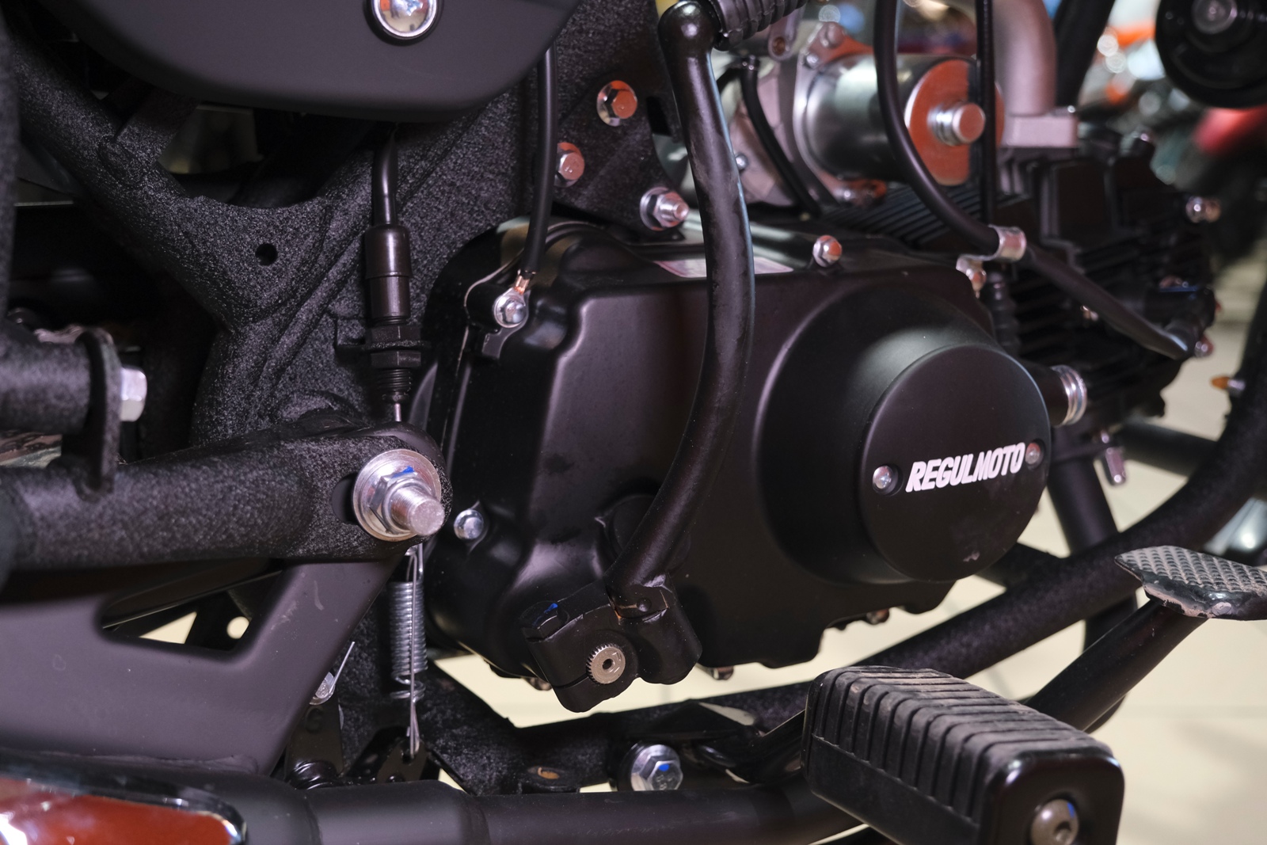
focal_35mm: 41
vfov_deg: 32.6
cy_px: 422
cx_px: 634
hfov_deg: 47.4
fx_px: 1443
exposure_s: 1/100
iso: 1600
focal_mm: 27.5
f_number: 4
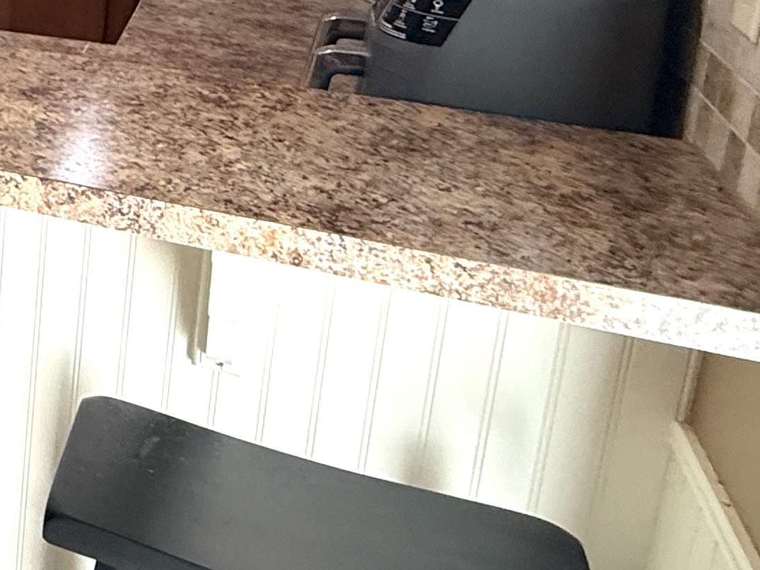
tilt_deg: -12.8
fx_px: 1141
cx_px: -366
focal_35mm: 52
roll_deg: -0.1
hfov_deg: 26.8
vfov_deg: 26.1
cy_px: -41
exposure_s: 1/120
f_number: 2.2
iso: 320
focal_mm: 2.22
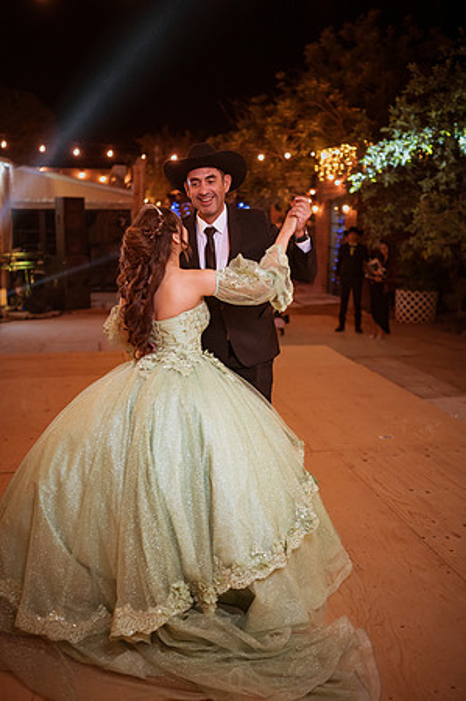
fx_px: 681
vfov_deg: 54.5
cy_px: 350
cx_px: 233
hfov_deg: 37.8
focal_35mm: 35
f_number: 1.8
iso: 4000
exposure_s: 1/400
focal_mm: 35
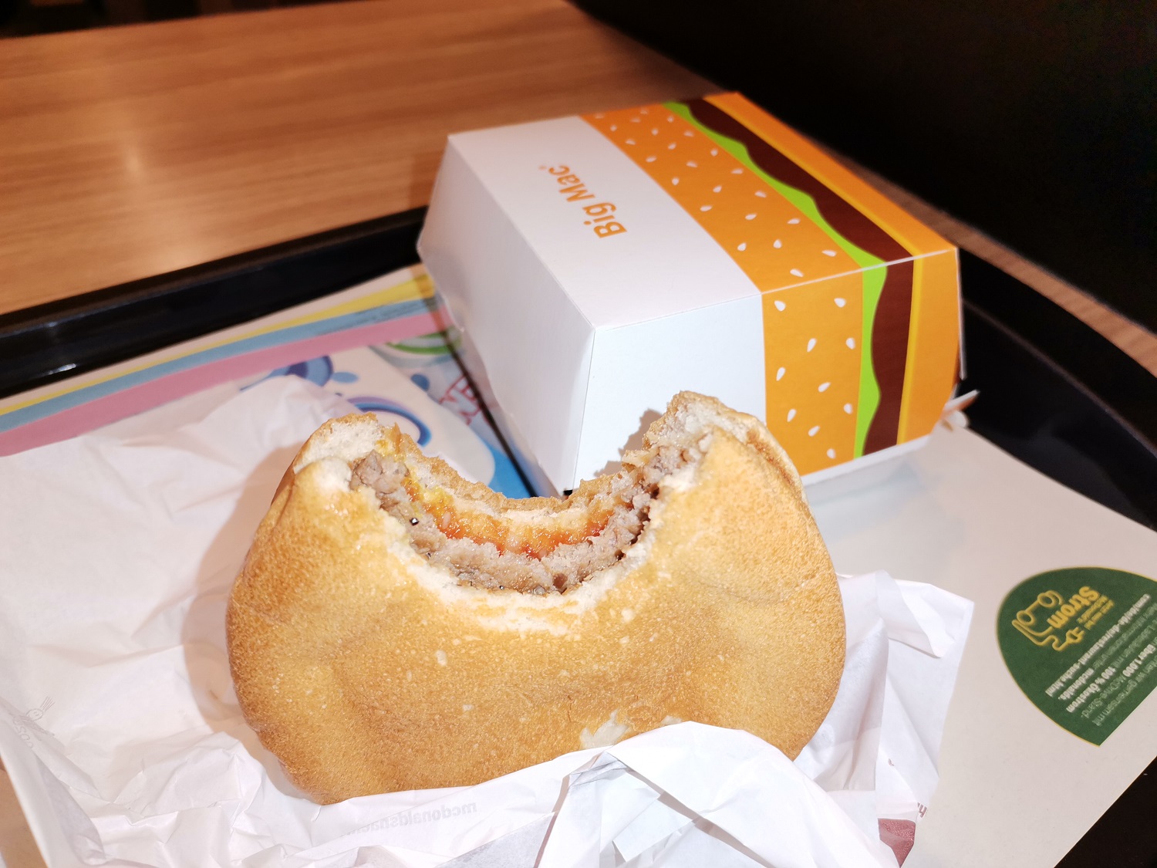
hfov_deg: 67.3
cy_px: 434
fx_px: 869
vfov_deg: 53.1
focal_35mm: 26
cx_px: 578
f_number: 1.8
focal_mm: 4.75
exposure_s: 1/100
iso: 80
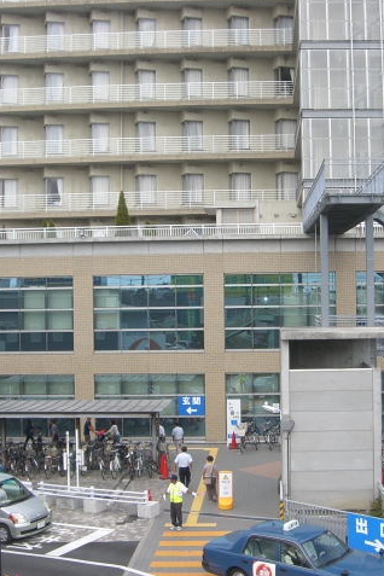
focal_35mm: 53
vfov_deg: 37.5
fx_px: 848
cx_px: 256
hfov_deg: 25.4
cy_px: 287
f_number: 4.3
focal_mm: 6.2
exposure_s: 1/400
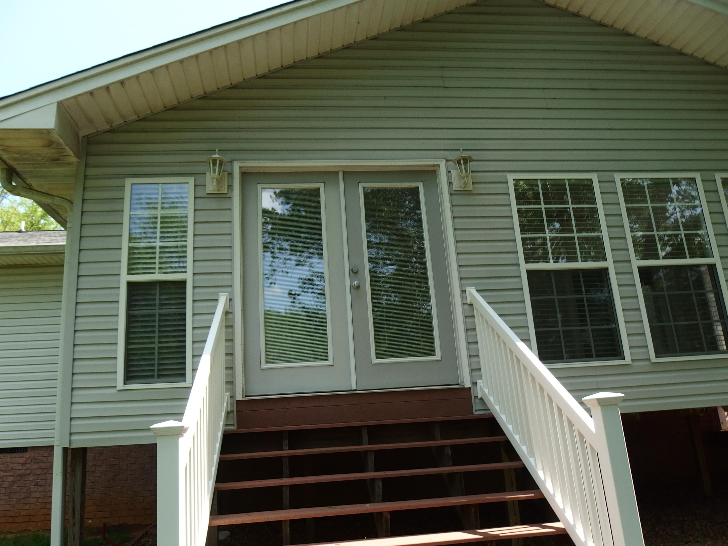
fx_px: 547
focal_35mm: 26
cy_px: 273
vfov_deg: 53.1
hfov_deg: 67.3
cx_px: 364
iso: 100
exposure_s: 1/800
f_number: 2.8
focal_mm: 4.7
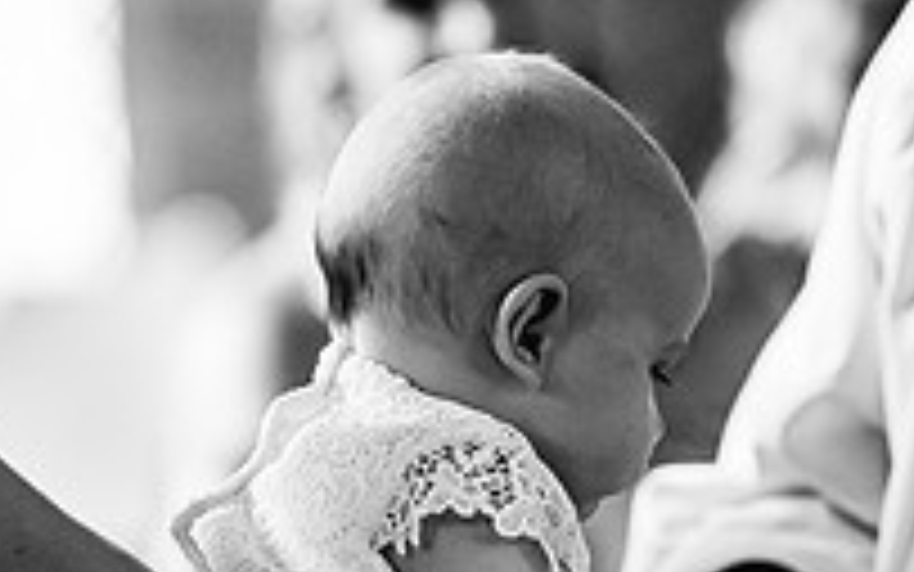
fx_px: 9817
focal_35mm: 394
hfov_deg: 5.3
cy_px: 376
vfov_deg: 3.3
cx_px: 486
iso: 3200
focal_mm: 135
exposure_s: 1/200
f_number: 2.5
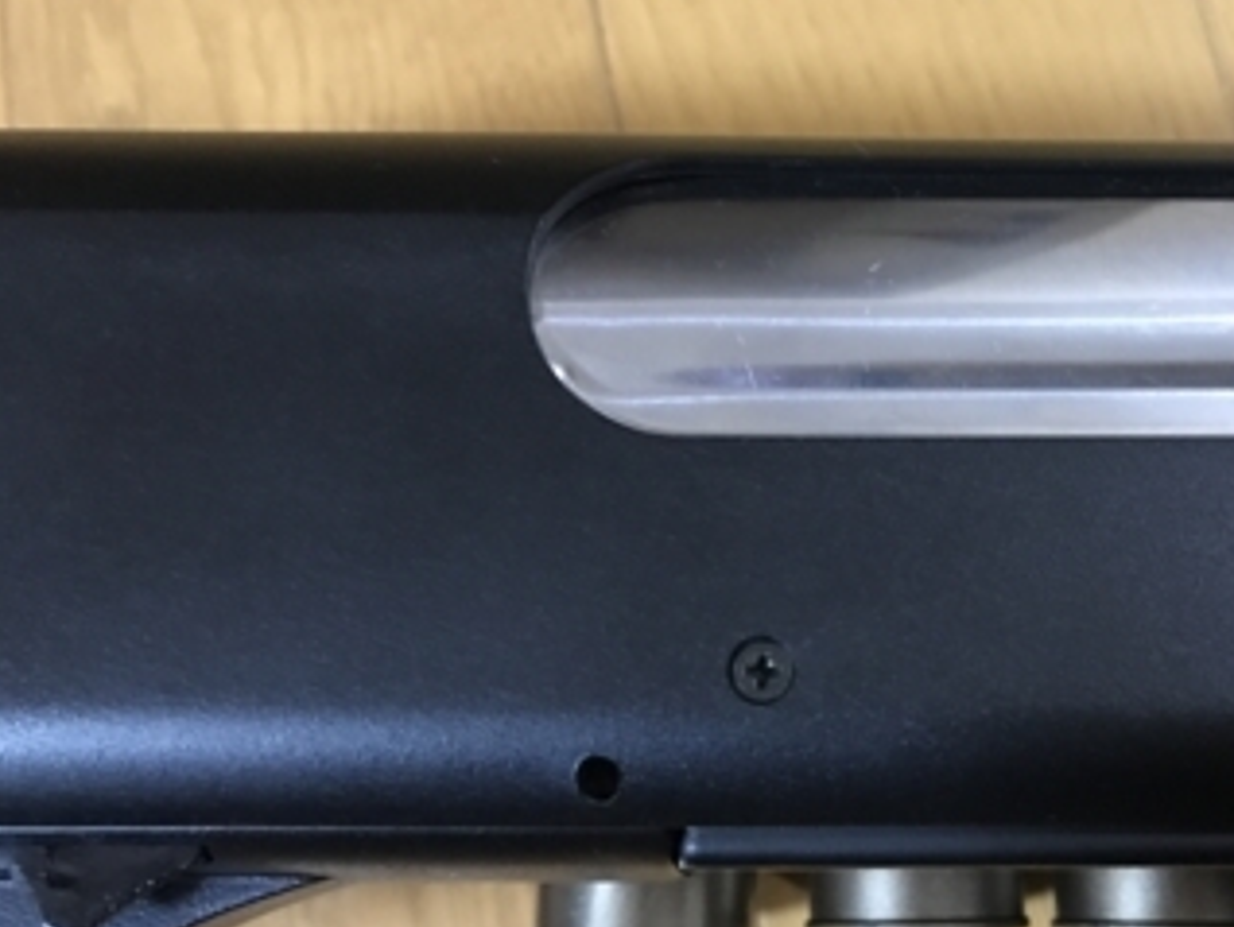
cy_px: 475
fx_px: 1570
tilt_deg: -75.8
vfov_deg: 32.9
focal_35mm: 44
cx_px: 951
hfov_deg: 41.4
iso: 100
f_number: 1.8
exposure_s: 1/6
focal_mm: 3.99
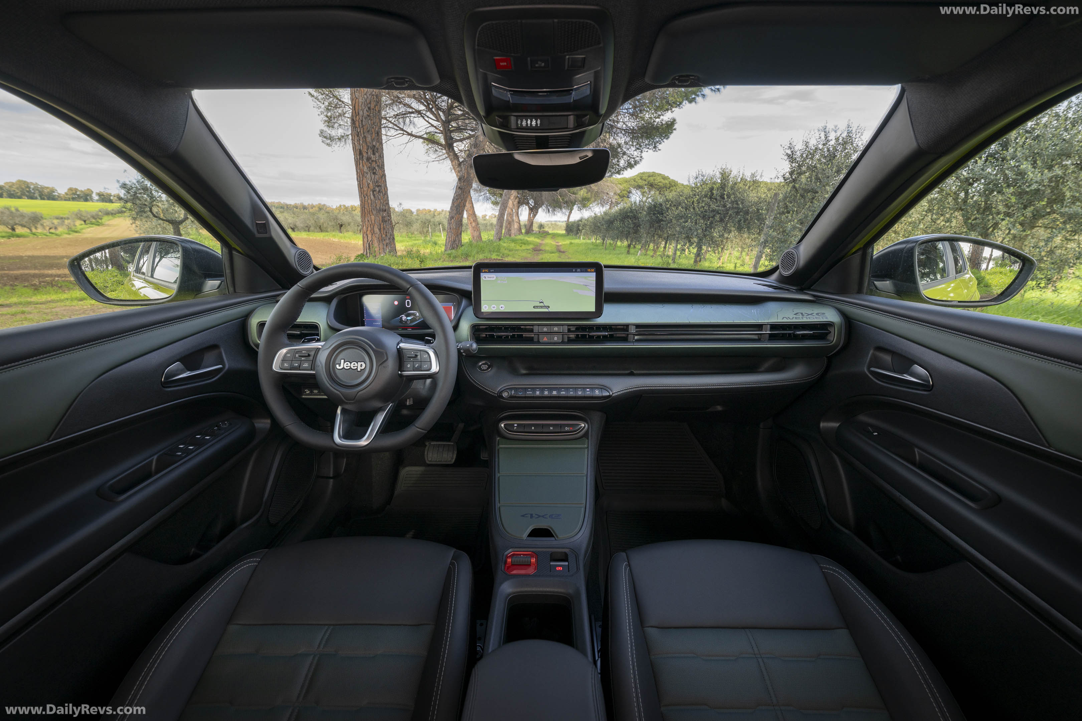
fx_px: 421
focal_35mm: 14
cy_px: 360
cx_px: 541
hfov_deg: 104.3
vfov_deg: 81.2
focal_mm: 14
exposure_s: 1/80
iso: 200
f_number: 6.3
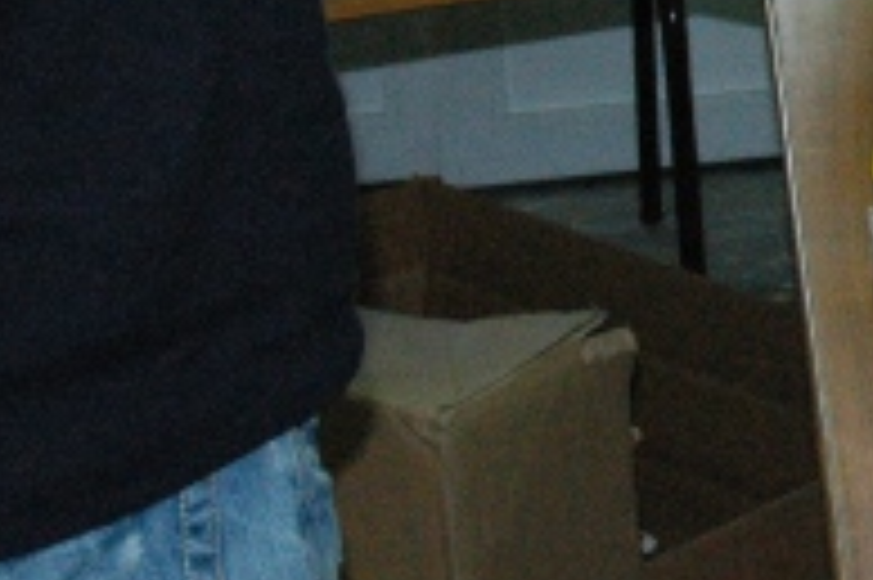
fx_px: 4048
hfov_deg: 11.7
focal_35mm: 167
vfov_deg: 8.0
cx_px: 1404
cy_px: -384
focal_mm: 27
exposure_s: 1/60
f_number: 5
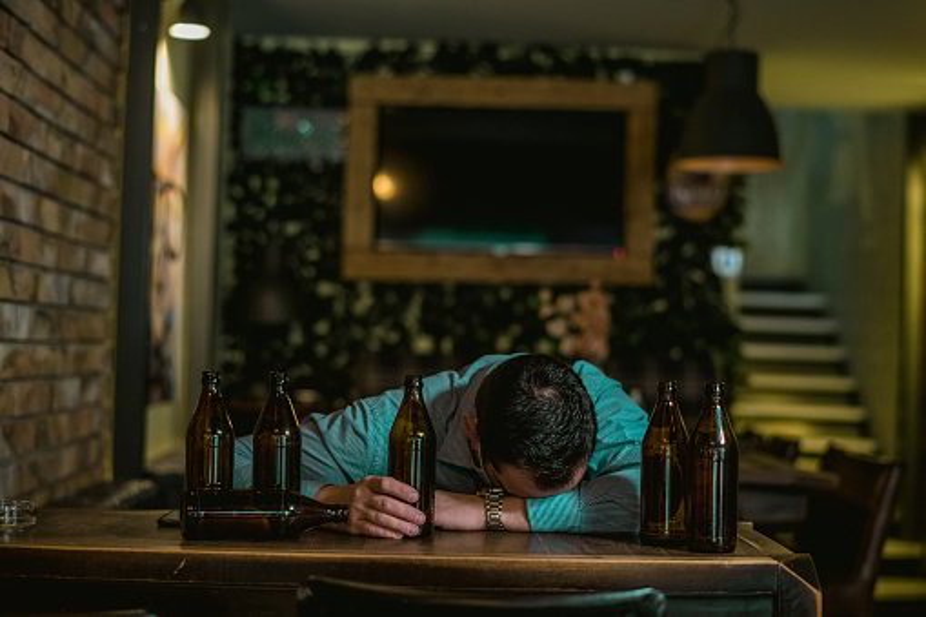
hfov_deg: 34.5
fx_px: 1491
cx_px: 463
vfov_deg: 23.4
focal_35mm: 58
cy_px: 308
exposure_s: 1/80
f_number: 2
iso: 2500
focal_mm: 58
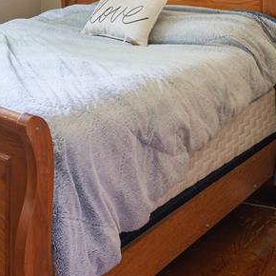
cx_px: -21
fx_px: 460
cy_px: 20
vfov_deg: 31.6
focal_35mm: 51
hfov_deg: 30.2
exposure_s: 1/8
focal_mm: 17
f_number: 9
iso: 400
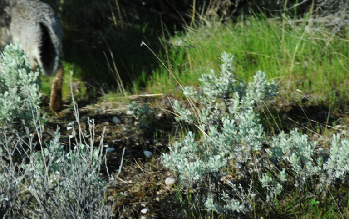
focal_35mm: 397
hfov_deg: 5.3
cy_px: 76
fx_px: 3777
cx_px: 162
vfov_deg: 3.3
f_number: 5.6
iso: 320
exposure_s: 1/800
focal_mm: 200
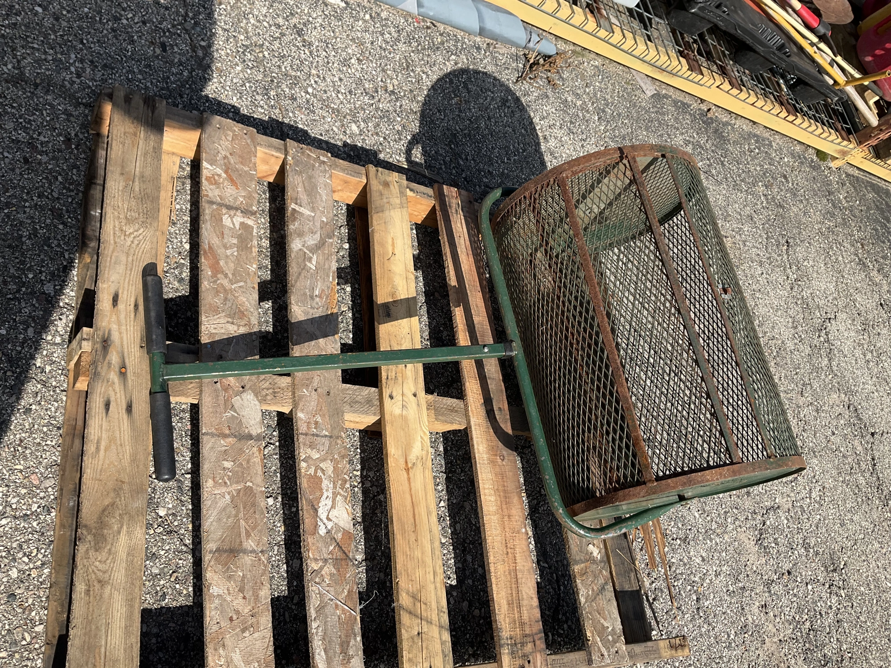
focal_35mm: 29
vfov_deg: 48.2
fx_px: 746
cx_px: 446
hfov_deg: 61.7
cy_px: 334
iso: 25
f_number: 1.8
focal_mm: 3
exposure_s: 1/1675
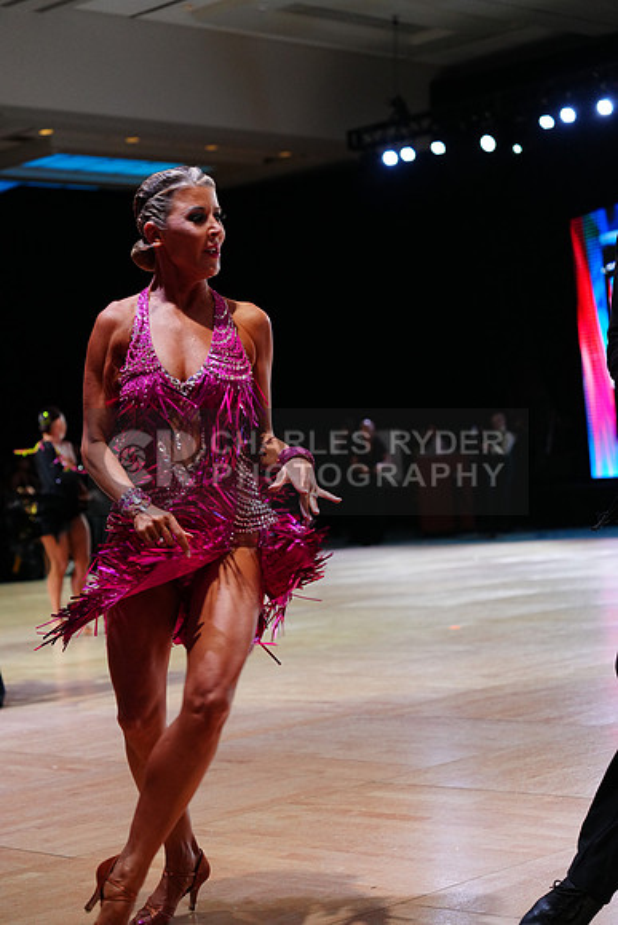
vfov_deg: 28.8
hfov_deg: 19.5
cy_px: 462
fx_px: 1801
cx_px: 309
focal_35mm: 70
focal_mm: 70
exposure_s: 1/320
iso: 2500
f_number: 4
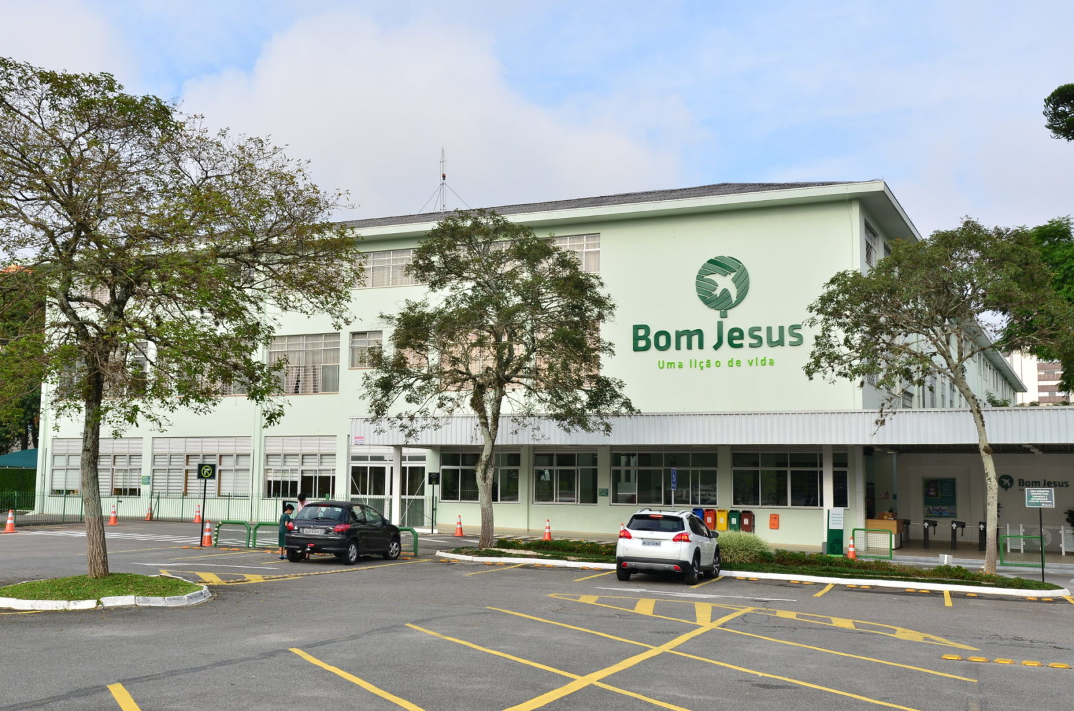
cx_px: 537
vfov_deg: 34.1
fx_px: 1161
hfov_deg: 49.6
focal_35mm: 39
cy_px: 356
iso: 100
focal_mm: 26
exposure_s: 1/250
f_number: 5.6
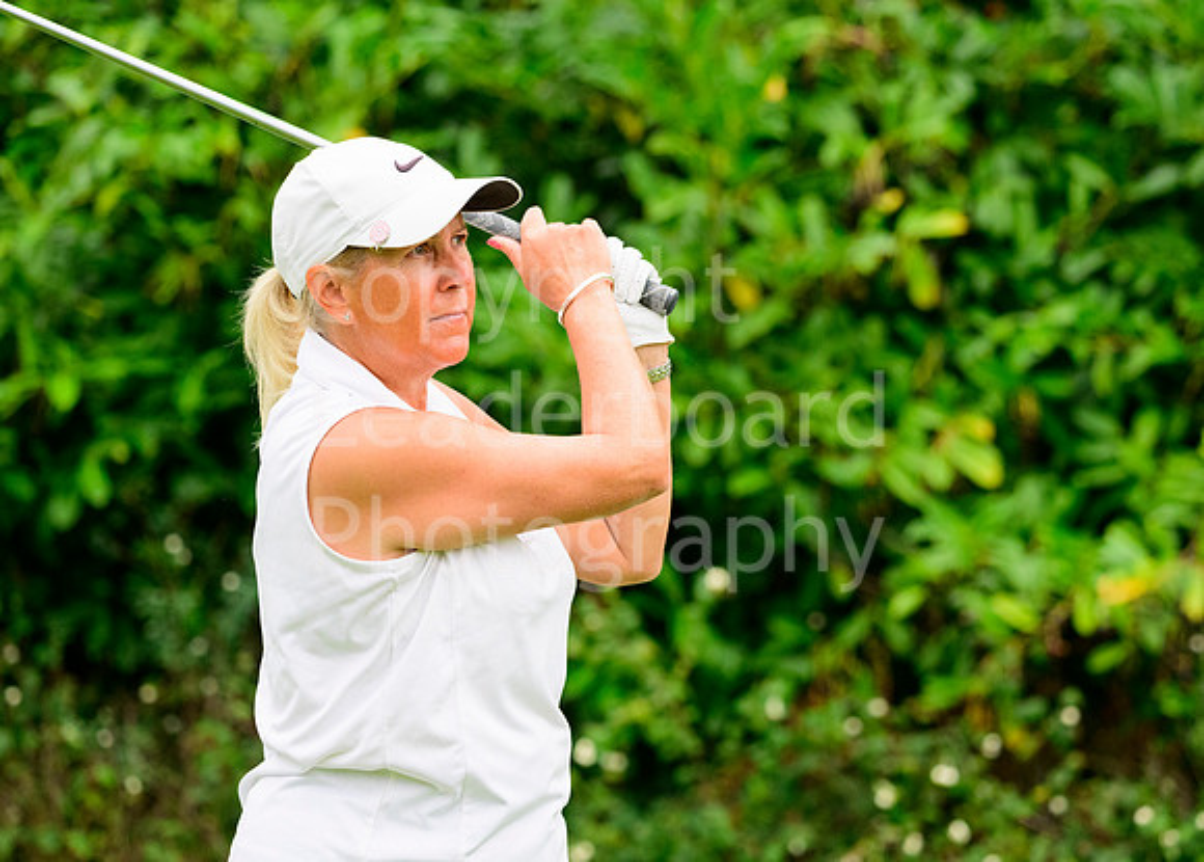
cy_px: 418
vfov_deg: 5.3
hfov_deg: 7.4
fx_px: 9348
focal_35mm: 273
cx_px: 648
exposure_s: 1/2000
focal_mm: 200
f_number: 5
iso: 2000
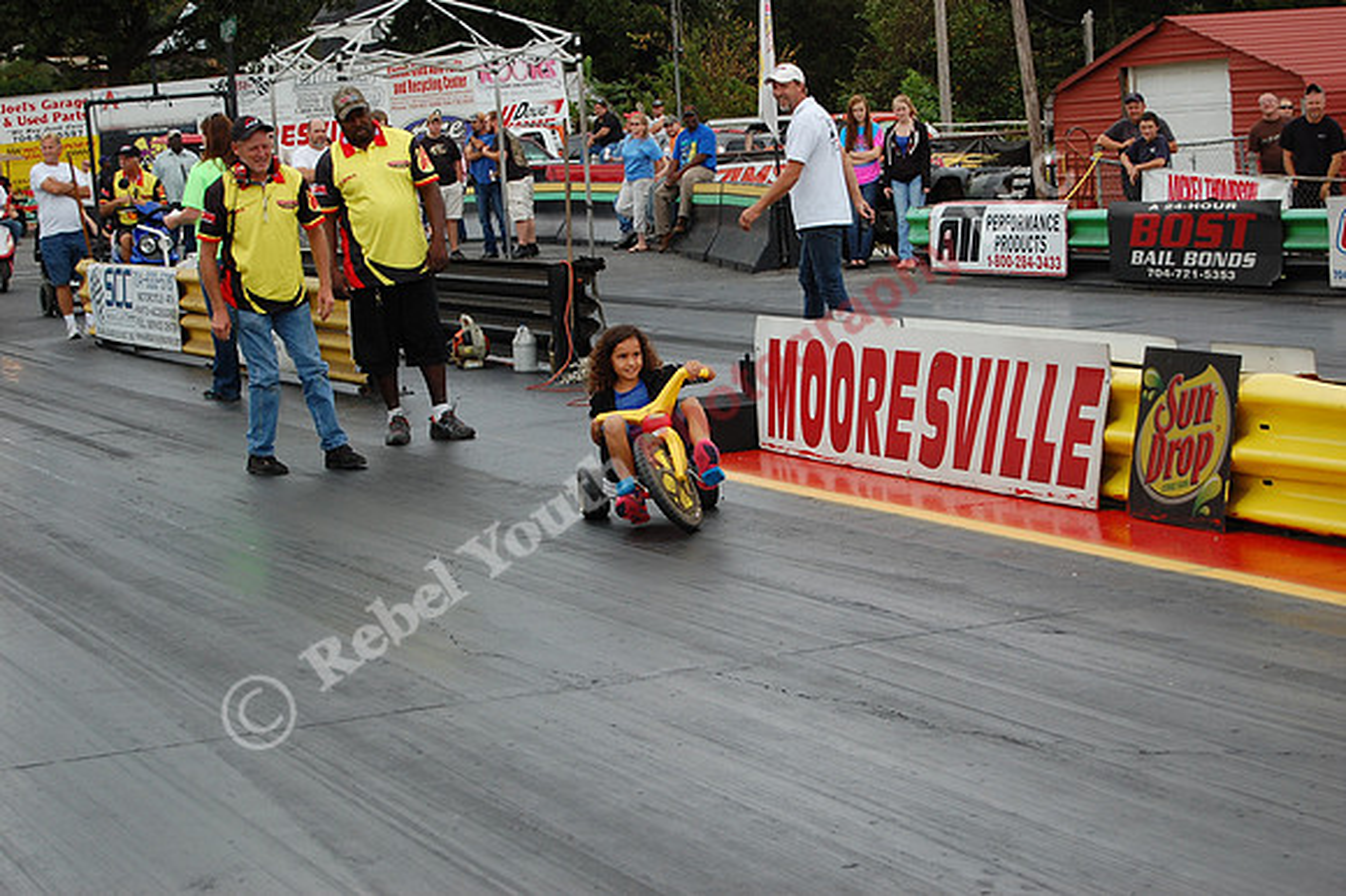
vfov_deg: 16.5
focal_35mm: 82
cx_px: 673
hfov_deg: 24.6
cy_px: 448
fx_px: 3083
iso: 400
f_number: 5.6
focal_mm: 55
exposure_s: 1/800
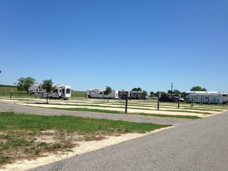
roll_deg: +1.1
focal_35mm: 33
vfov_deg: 43.0
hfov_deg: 55.3
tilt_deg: -0.8
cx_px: 114
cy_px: 86
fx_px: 217
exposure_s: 1/2262
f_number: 2.4
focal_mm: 4.12
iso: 50
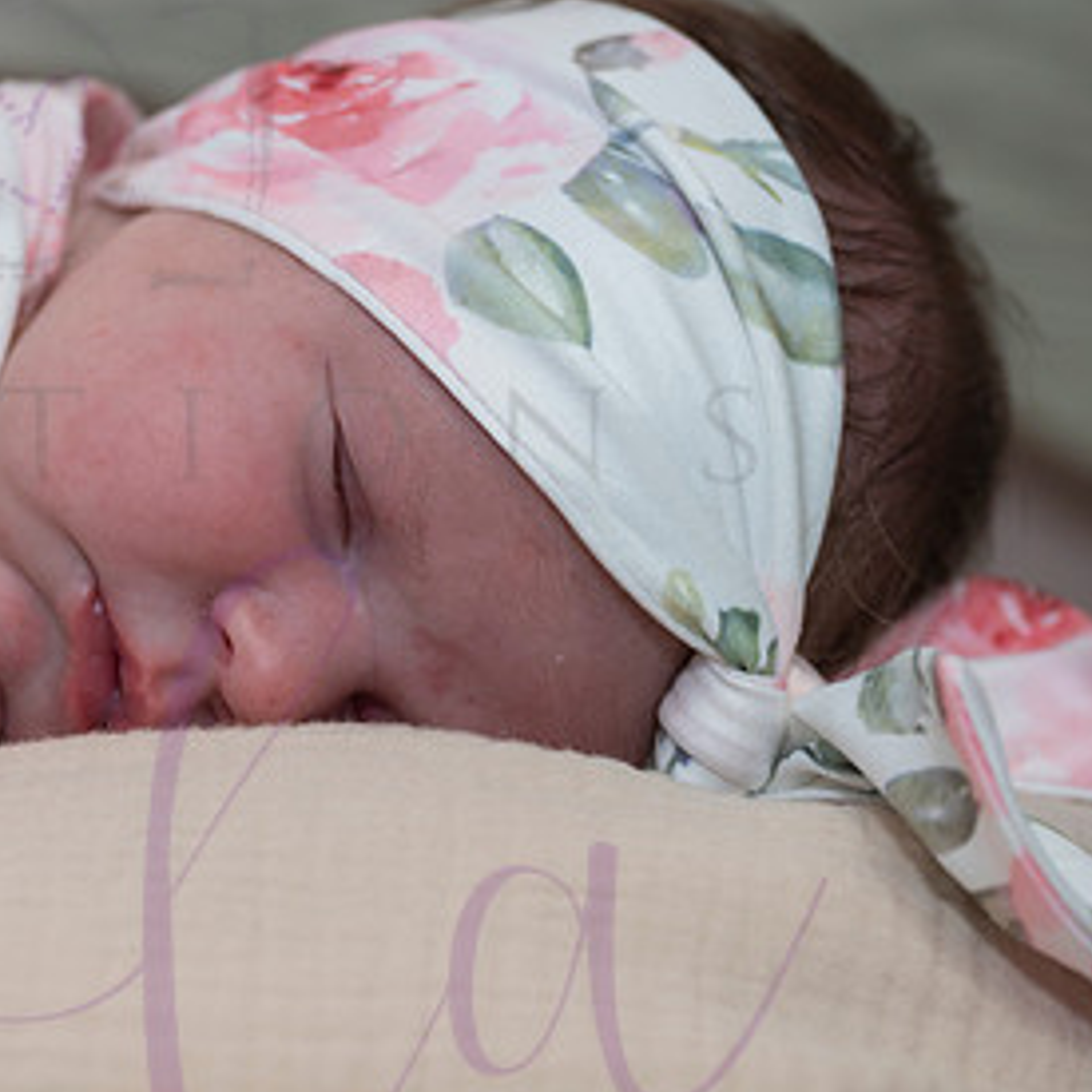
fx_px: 4604
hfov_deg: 13.3
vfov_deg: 13.5
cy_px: 611
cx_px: 4
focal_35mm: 129
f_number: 4
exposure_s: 1/320
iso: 800
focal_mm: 69
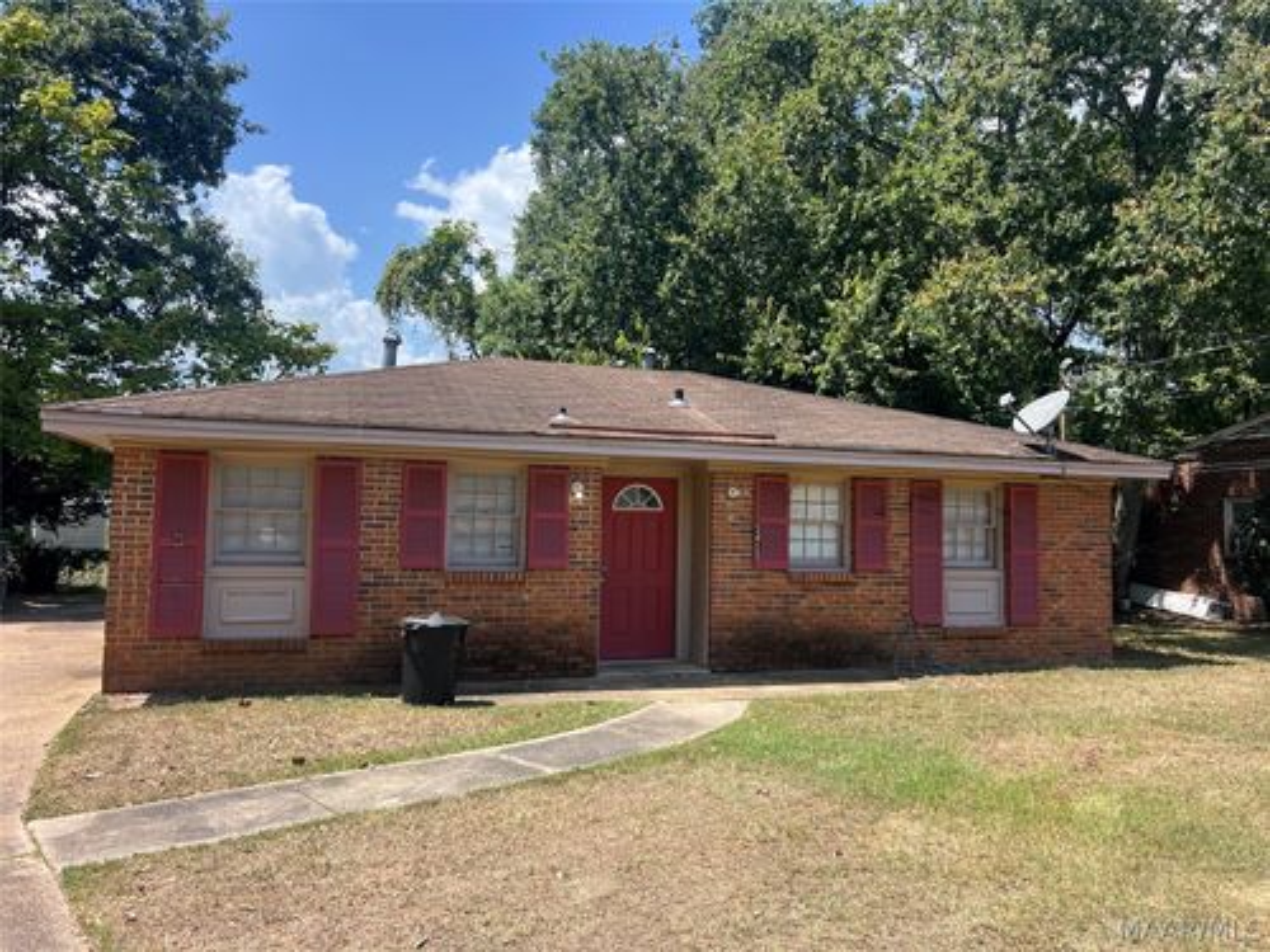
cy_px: 476
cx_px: 635
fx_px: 954
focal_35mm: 26
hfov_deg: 67.3
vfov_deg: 53.1
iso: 50
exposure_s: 1/2123
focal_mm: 5.7
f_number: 1.5
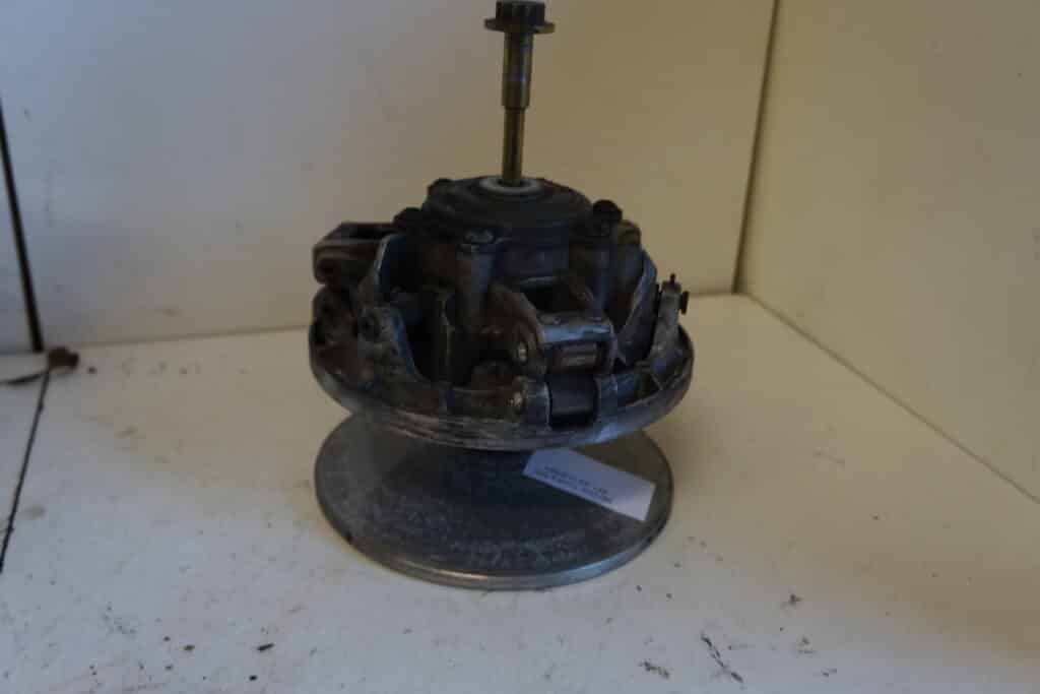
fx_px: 867
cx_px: 520
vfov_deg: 43.6
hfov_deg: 61.9
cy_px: 347
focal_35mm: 30
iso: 500
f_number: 4
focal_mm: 20
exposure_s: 1/60
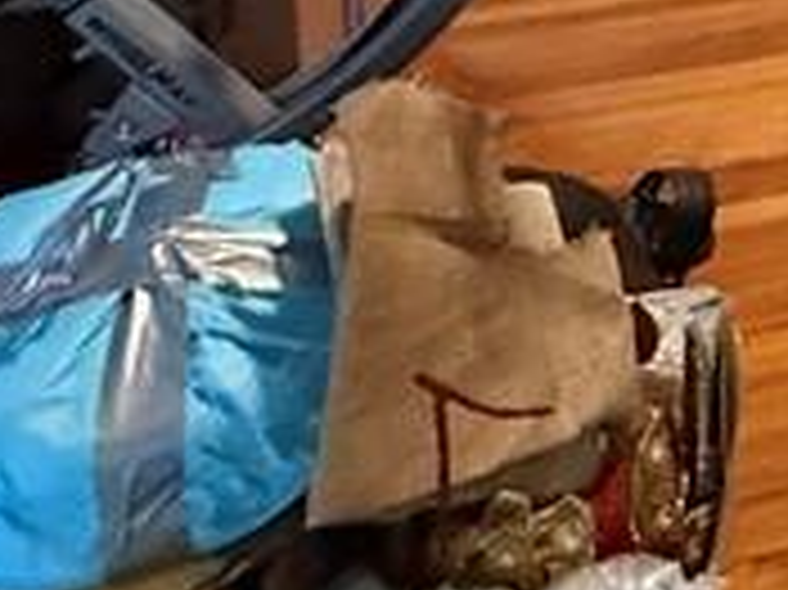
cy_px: -694
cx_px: 1553
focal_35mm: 82
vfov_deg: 14.1
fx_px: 1865
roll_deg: -0.8
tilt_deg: -8.1
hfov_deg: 17.5
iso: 1000
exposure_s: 1/60
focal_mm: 2.22
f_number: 2.2
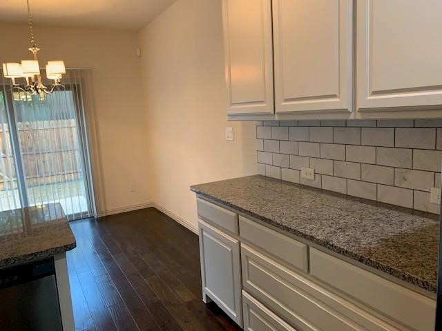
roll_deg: +3.6
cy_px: 166
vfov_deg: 53.1
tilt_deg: -7.6
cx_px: 221
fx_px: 332
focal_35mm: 26
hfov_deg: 67.3
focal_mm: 4.25
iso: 160
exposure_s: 1/60
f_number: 1.8
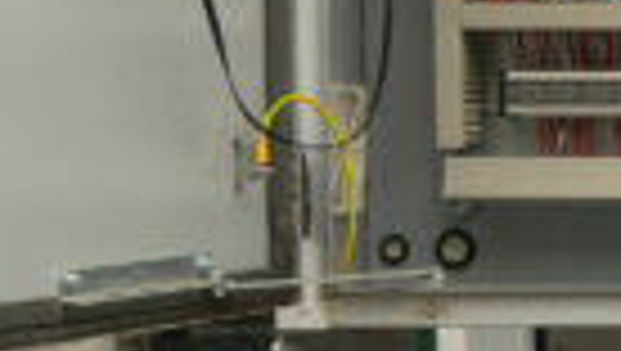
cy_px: 214
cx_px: 1364
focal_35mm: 186
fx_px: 3066
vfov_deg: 6.6
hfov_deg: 10.4
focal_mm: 24
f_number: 5
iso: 400
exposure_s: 1/80
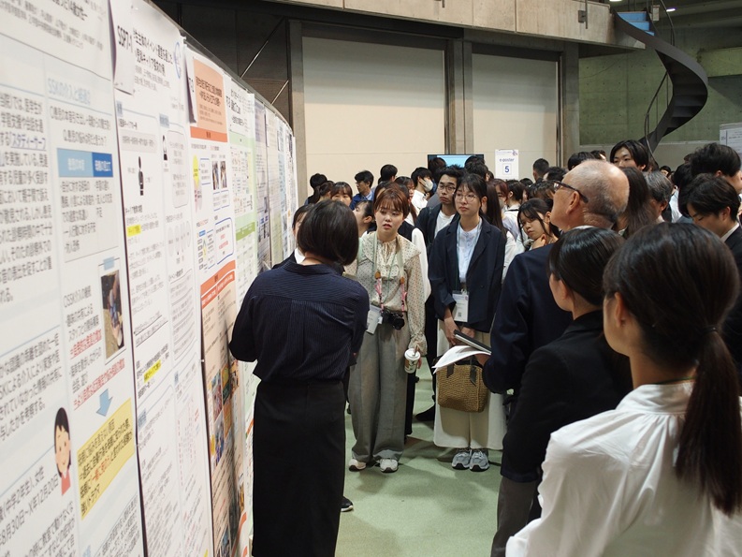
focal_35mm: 46
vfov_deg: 31.5
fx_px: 986
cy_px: 278
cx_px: 371
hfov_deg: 41.2
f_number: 2.8
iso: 320
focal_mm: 9.8
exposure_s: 1/50
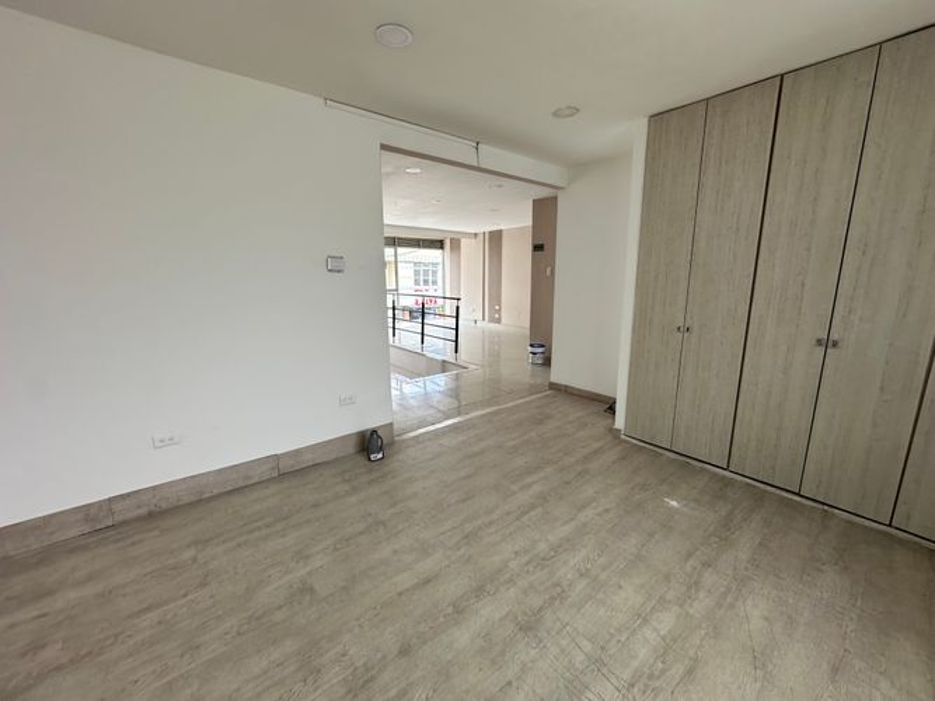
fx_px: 378
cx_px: 468
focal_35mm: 14
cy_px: 350
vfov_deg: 85.7
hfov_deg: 102.1
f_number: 2.2
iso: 50
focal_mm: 2.22
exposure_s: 1/99
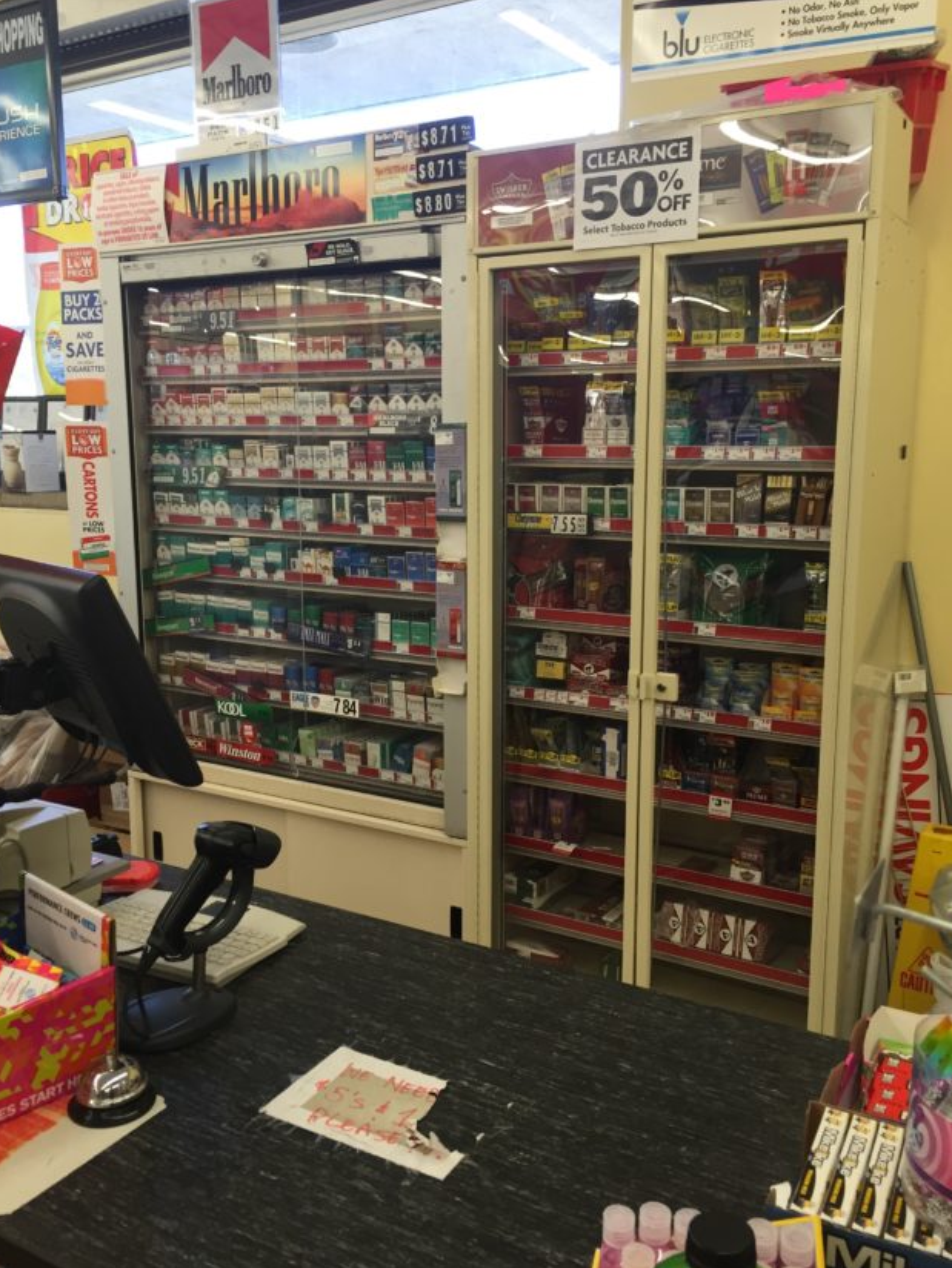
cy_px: 628
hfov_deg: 46.8
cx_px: 484
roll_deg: -0.5
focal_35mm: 30
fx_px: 1100
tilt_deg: -7.3
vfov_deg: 60.0
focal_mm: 4.15
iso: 32
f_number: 2.2
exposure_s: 1/30
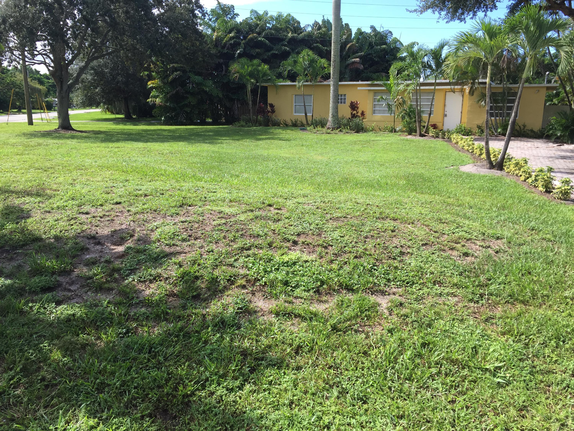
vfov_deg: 48.2
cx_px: 287
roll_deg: -0.9
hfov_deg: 61.7
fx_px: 481
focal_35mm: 29
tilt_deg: -13.2
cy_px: 216
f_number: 2.2
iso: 32
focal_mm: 4.15
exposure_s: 1/628
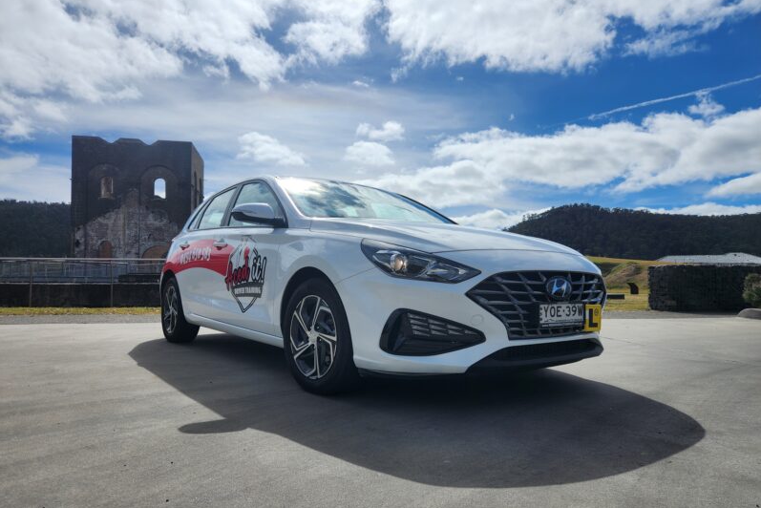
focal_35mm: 24
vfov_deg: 53.2
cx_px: 381
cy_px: 265
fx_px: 507
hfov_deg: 73.7
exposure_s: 1/5579
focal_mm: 5.4
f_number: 1.8
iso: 20
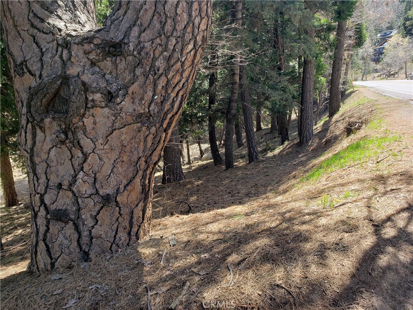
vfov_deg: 53.1
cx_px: 206
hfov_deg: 67.3
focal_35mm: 26
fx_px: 310
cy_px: 155
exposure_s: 1/293
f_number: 2.4
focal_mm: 4.3
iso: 50
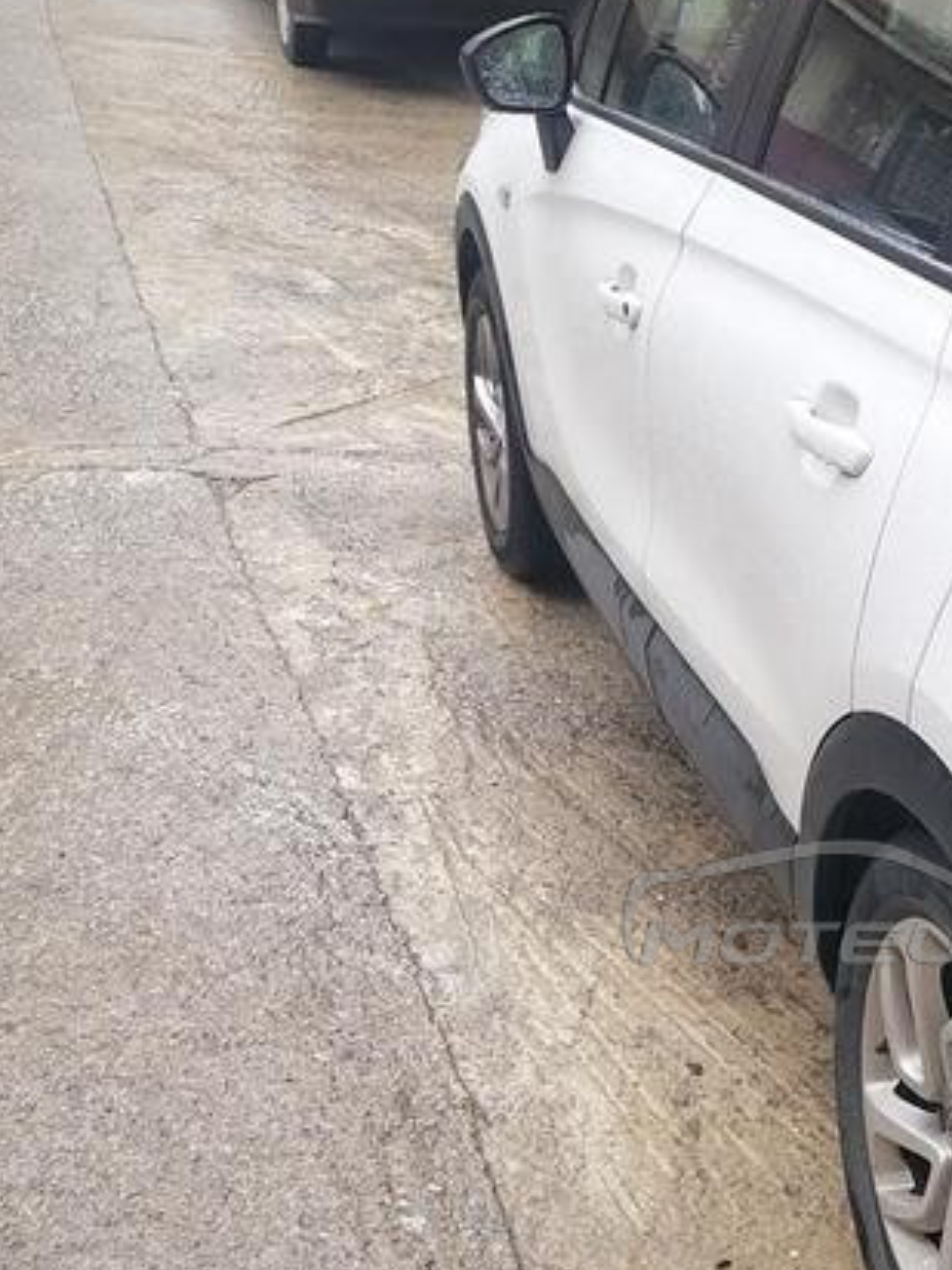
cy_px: 902
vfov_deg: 33.3
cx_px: 893
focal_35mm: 57
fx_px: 2090
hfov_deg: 24.7
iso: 50
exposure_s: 1/122
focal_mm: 5.3
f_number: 1.8
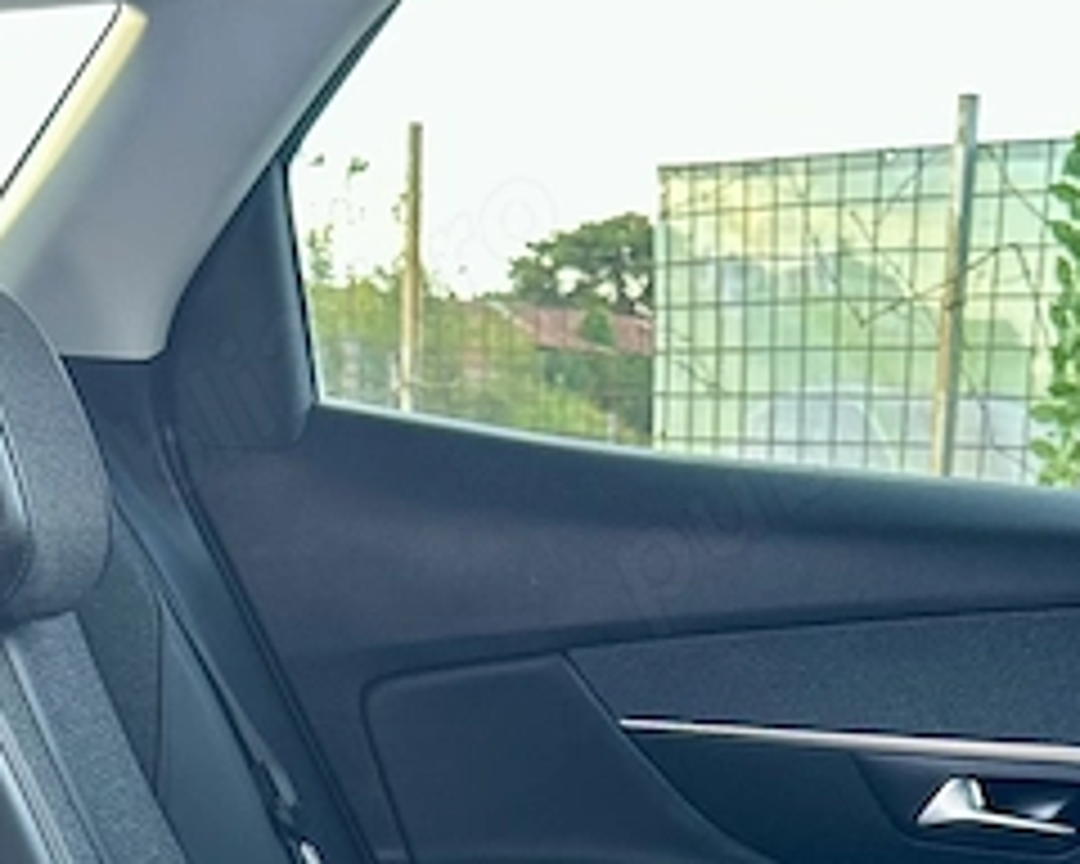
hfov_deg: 24.4
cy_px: 1228
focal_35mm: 78
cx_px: 580
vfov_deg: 17.9
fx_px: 2493
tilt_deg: -15.6
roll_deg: -3.8
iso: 250
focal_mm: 6.86
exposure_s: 1/84
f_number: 1.78
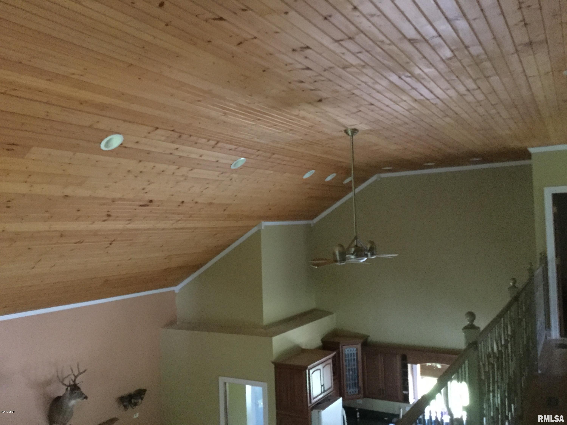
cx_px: 284
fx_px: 508
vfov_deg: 45.4
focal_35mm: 31
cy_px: 212
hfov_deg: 58.4
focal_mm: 3.3
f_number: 2.4
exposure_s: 1/15
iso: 640
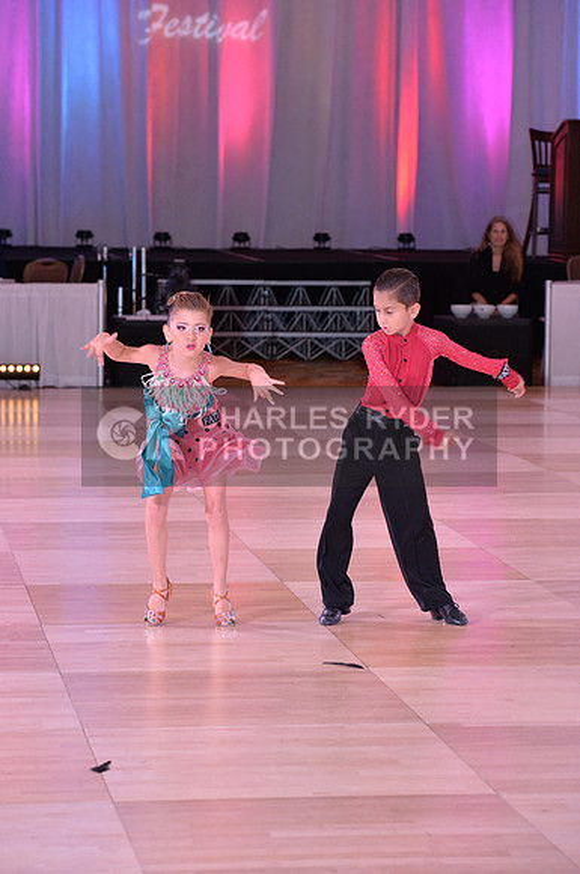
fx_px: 3030
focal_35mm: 125
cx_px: 290
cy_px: 437
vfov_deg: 16.4
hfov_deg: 10.9
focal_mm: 125
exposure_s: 1/250
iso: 2000
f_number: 5.6
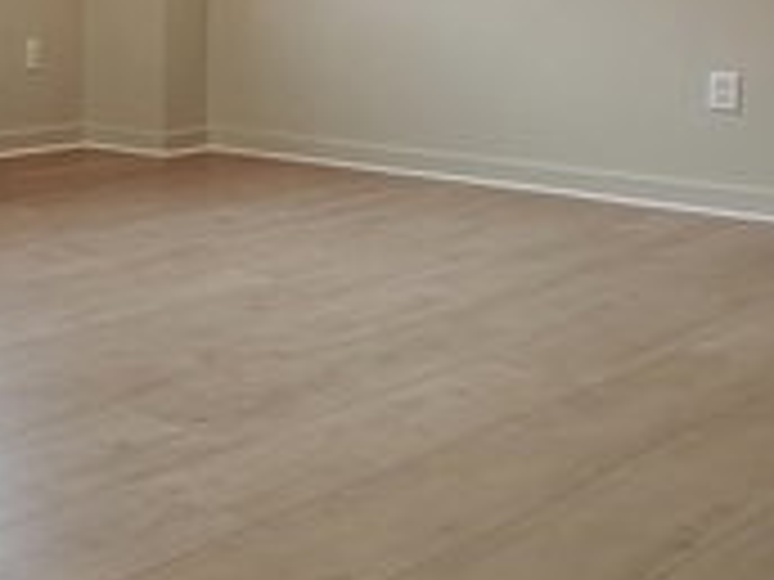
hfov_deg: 21.6
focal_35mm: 65
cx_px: -549
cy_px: -67
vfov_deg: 21.4
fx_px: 1453
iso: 100
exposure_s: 1/60
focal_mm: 2.59
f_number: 2.2
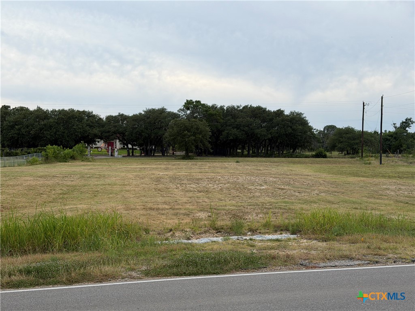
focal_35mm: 48
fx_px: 575
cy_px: 156
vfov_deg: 30.3
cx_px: 208
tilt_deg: +0.0
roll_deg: -1.3
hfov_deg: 39.7
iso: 80
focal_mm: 6.76
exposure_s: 1/1149
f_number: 1.78
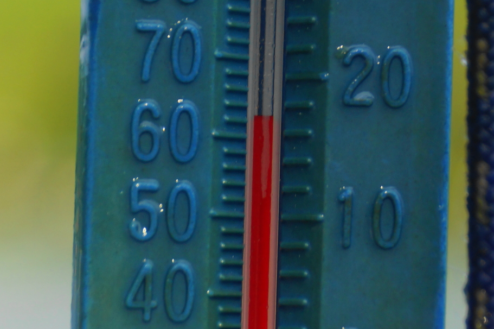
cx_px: 264
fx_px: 1694
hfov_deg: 16.6
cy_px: 149
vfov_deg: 11.1
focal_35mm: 124
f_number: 5
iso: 100
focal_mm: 75
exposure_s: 1/125
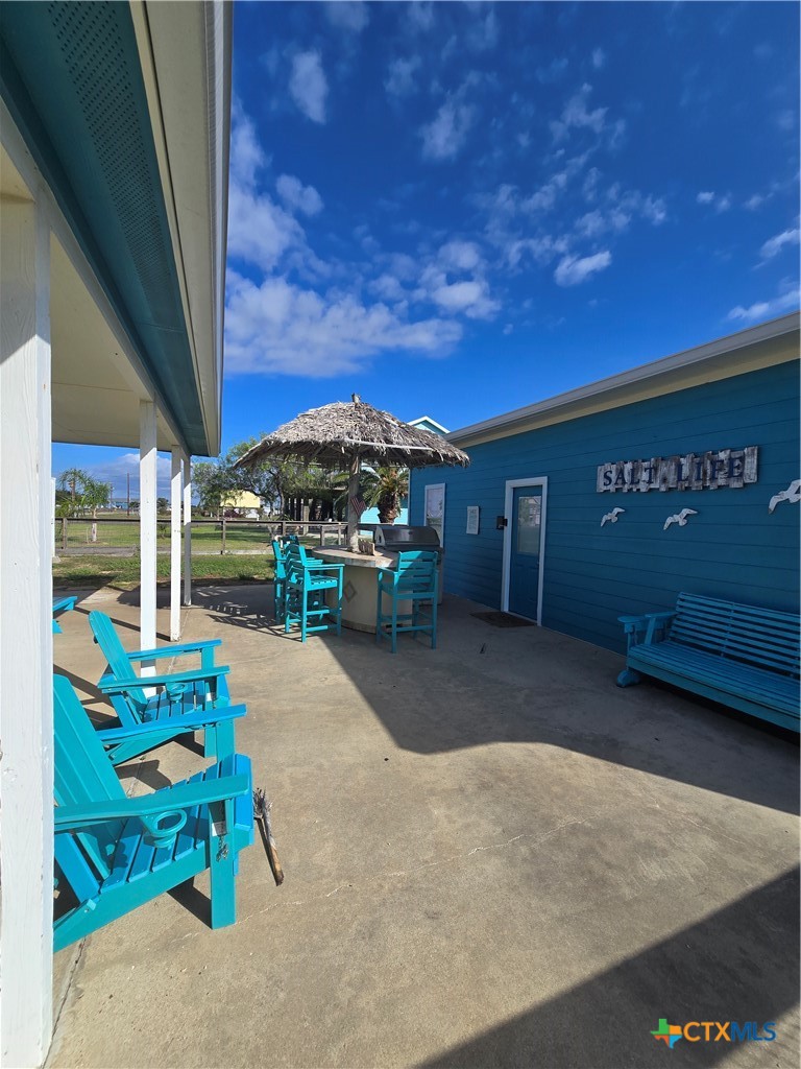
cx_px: 400
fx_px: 401
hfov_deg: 89.9
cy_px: 534
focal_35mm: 13
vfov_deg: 106.2
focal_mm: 2.2
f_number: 2.2
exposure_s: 1/3160
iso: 50
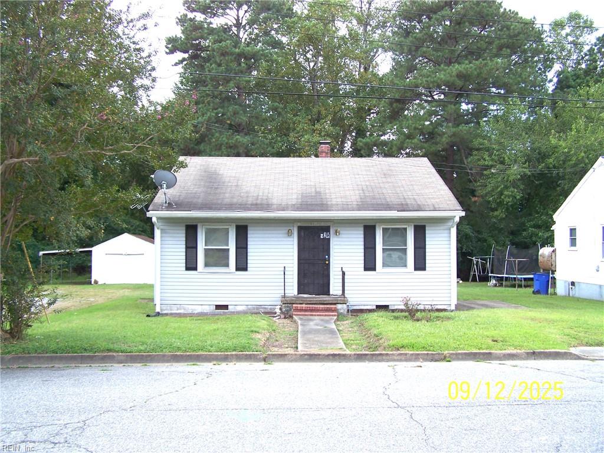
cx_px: 302
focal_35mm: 38
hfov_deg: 49.0
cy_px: 226
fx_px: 663
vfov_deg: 37.7
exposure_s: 1/160
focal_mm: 6.3
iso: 64
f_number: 2.8
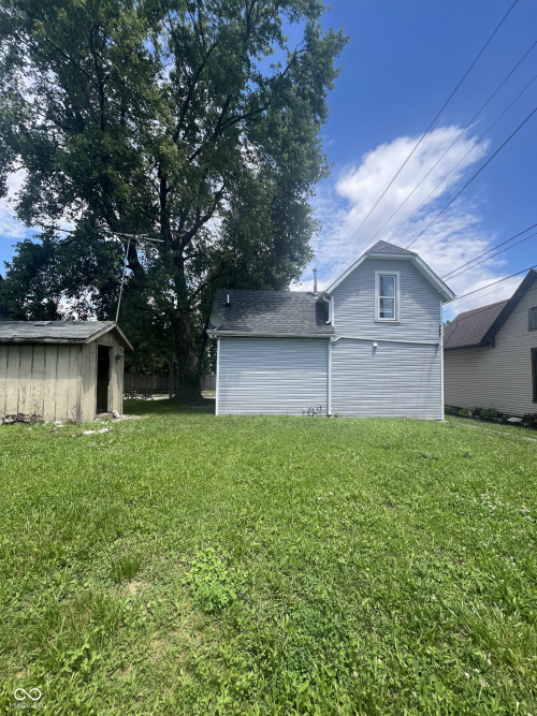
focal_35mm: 13
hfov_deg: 89.9
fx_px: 269
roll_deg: -0.3
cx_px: 268
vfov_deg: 106.2
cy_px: 358
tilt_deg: +4.0
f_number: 1.8
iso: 32
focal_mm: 1.57
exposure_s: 1/986
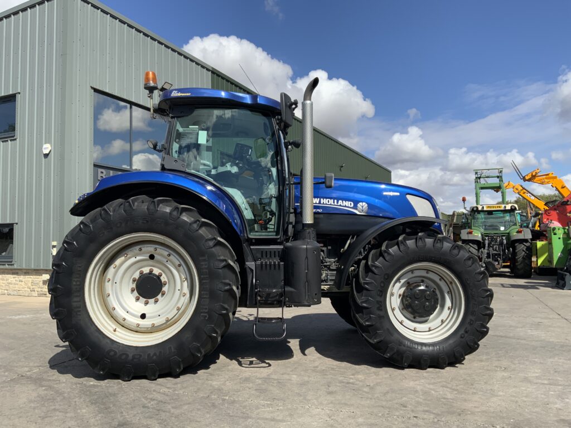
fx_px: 478
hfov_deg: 61.7
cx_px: 286
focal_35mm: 29
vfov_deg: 48.2
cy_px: 214
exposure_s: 1/2058
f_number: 1.8
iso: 16
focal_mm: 3
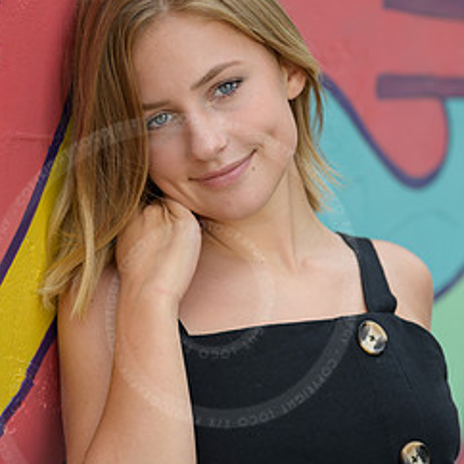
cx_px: 229
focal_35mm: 134
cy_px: 345
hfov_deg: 13.0
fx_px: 2032
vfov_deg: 13.0
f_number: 3.2
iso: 160
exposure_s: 1/320
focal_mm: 85
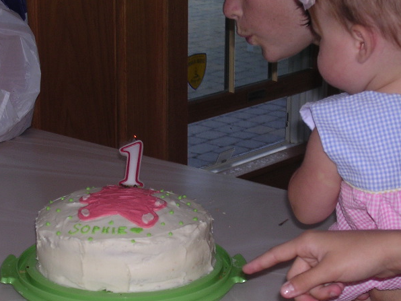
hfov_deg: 19.3
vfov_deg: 14.5
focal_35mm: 102
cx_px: 197
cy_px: 156
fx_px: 1182
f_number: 3.9
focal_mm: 11.6
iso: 100
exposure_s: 1/60.1
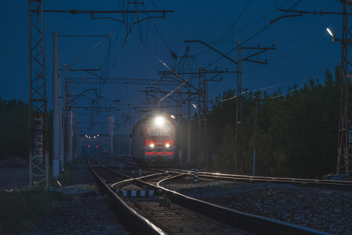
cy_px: 118
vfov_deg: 9.5
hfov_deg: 14.1
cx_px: 176
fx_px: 1419
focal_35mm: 145
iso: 2500
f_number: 4.8
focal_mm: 145
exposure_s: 1/160
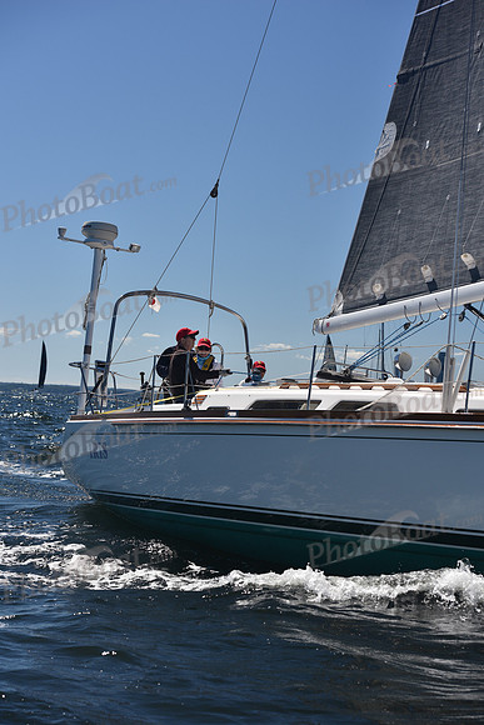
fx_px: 1411
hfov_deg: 19.5
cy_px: 362
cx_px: 242
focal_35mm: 70
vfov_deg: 28.8
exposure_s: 1/800
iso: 200
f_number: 5.6
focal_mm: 70
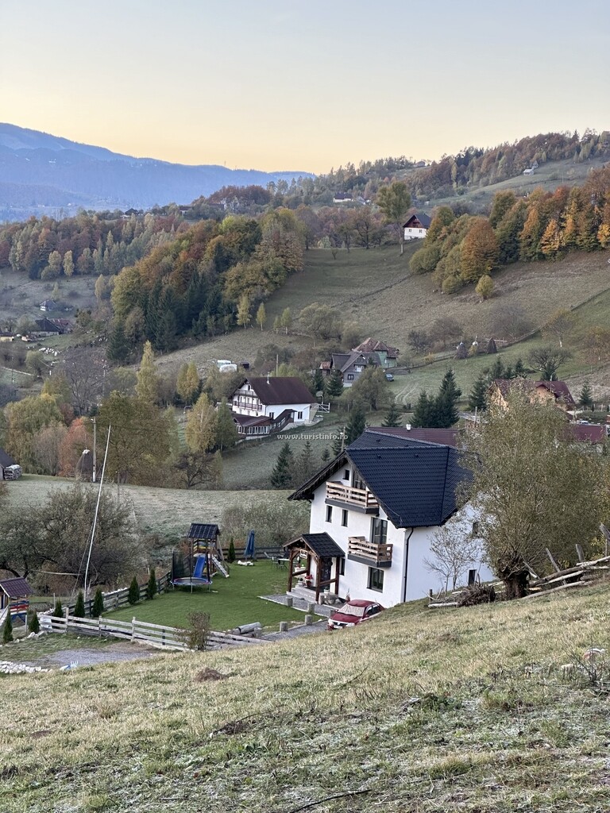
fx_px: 1809
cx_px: 305
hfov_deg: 19.1
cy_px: 406
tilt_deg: -5.9
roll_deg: -3.5
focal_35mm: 77
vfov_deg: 25.3
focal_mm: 9
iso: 80
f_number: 2.8
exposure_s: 1/99
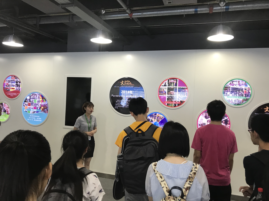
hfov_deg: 63.4
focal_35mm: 28
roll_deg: -2.5
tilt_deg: +0.7
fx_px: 218
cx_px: 134
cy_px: 100
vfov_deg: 49.7
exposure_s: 1/33
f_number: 1.8
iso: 40
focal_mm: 3.99
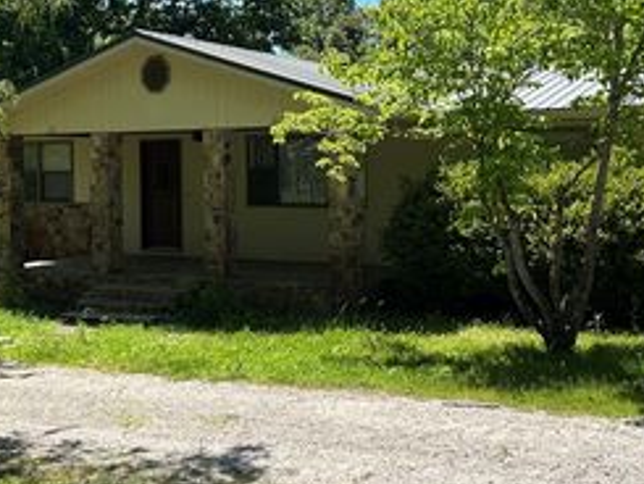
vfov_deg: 27.5
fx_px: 987
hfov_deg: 36.1
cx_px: 365
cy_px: 193
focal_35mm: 53
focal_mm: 5.7
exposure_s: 1/2632
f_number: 1.5
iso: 50
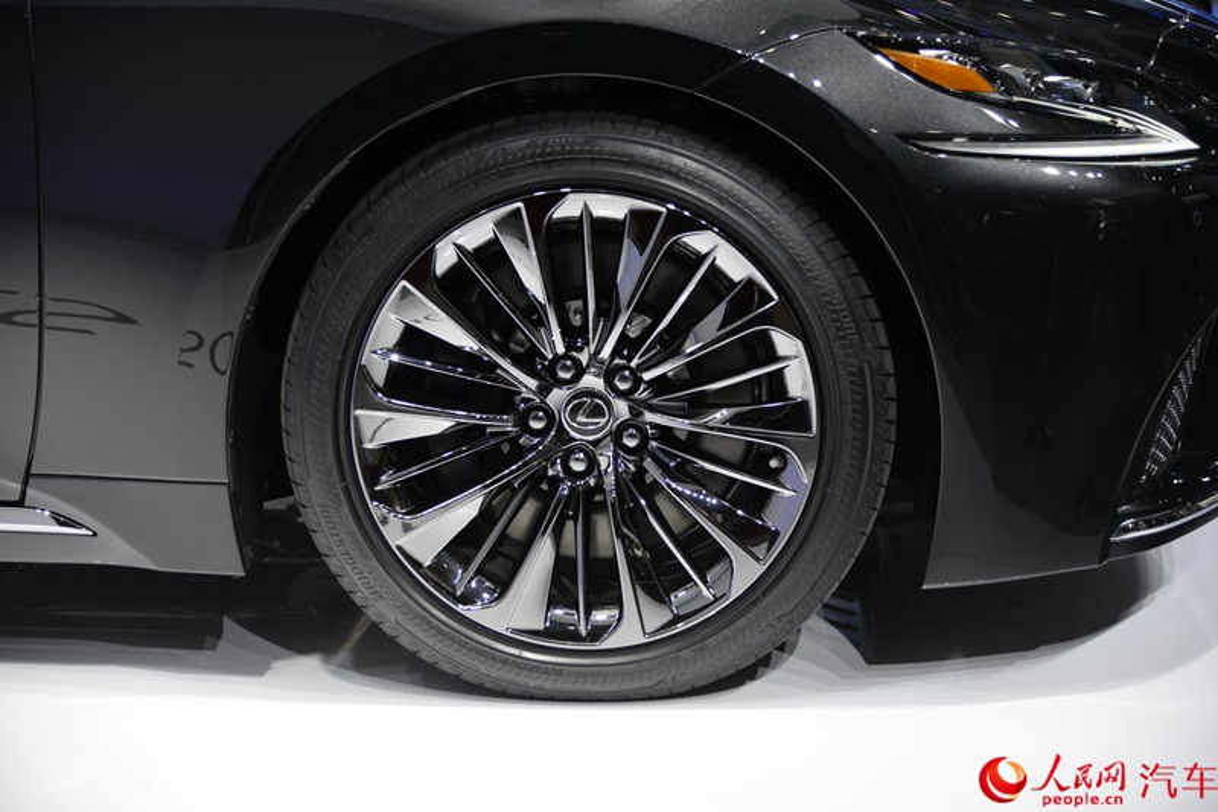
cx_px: 609
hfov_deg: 28.8
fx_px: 2368
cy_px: 406
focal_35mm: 70
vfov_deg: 19.4
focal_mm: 70
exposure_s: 1/320
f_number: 4
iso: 800
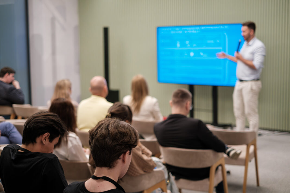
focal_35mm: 53
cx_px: 145
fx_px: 427
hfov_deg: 37.5
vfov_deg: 25.5
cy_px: 96
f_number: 1.4
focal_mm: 35
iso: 1000
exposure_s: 1/1400
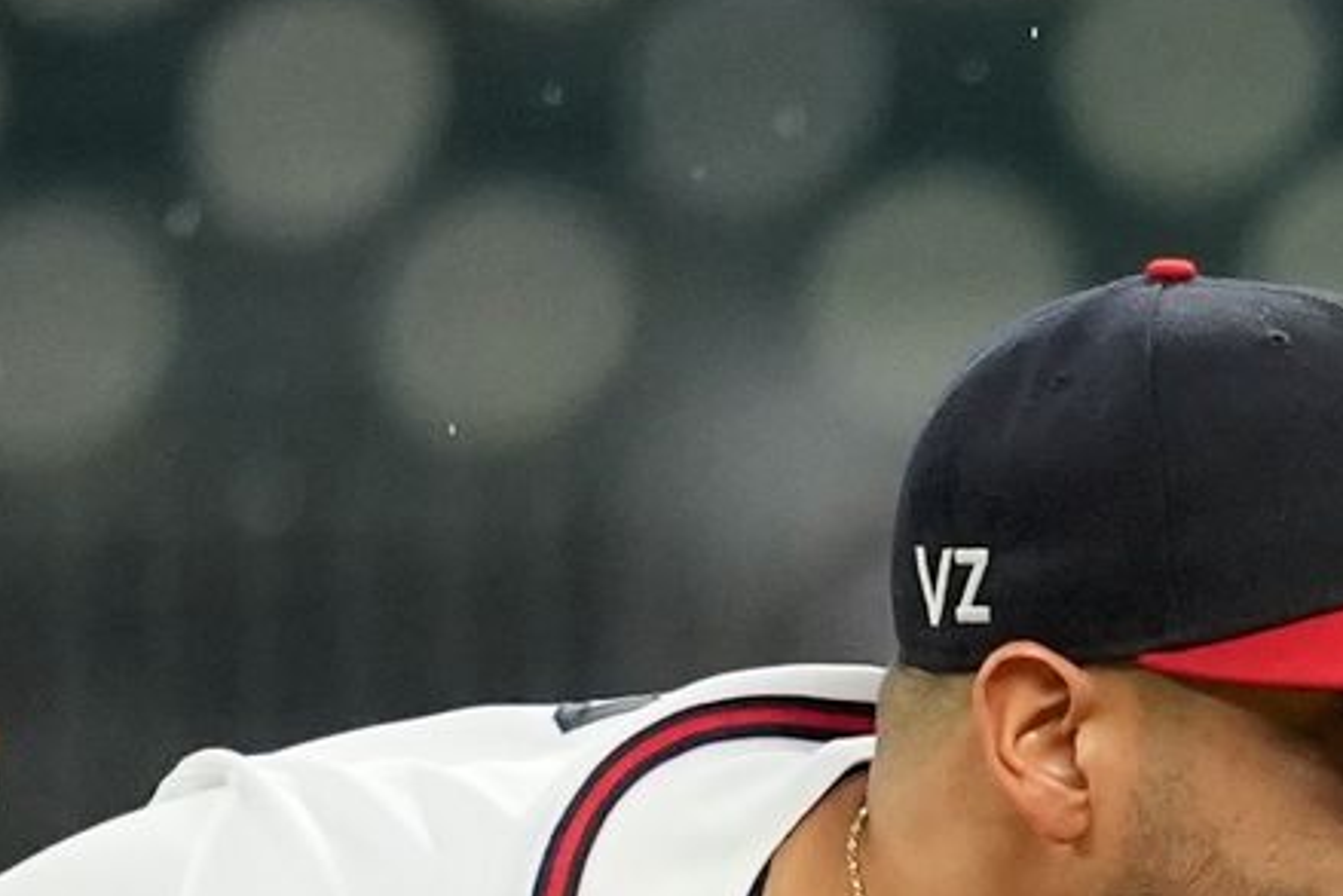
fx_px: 104559
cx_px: 1260
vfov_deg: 0.5
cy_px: 1338
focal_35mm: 2802
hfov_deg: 0.7
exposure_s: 1/2000
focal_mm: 400
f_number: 2.8
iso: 2000
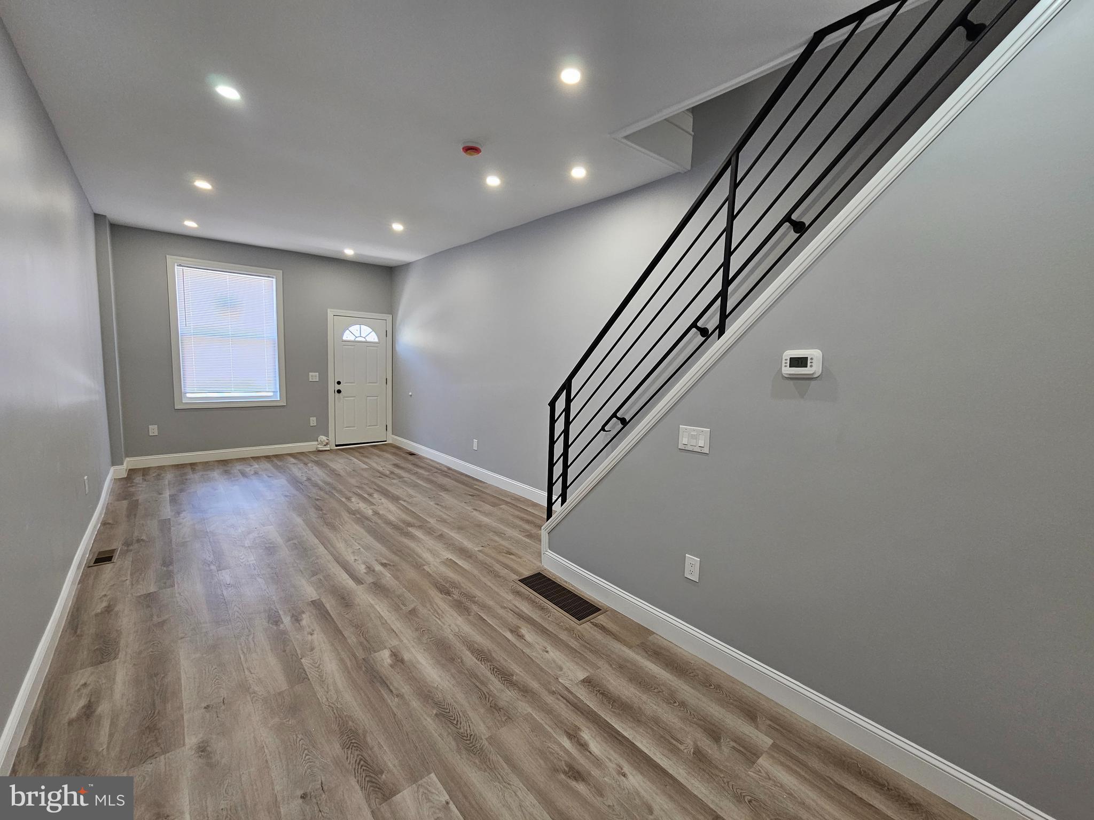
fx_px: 411
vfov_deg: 89.9
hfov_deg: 106.2
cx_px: 547
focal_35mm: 13
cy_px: 410
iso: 125
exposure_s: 1/60
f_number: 2.2
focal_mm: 2.2
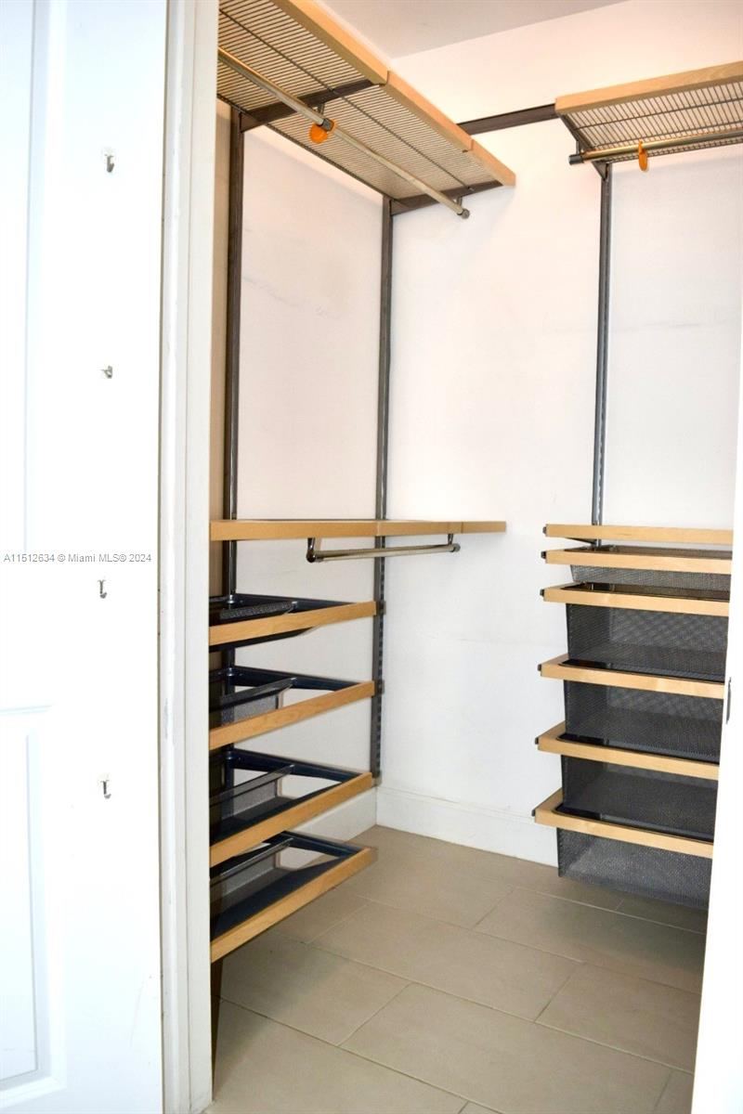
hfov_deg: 47.9
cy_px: 557
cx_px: 372
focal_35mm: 27
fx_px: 836
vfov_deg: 67.4
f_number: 5
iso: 800
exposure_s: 1/100
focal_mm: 18
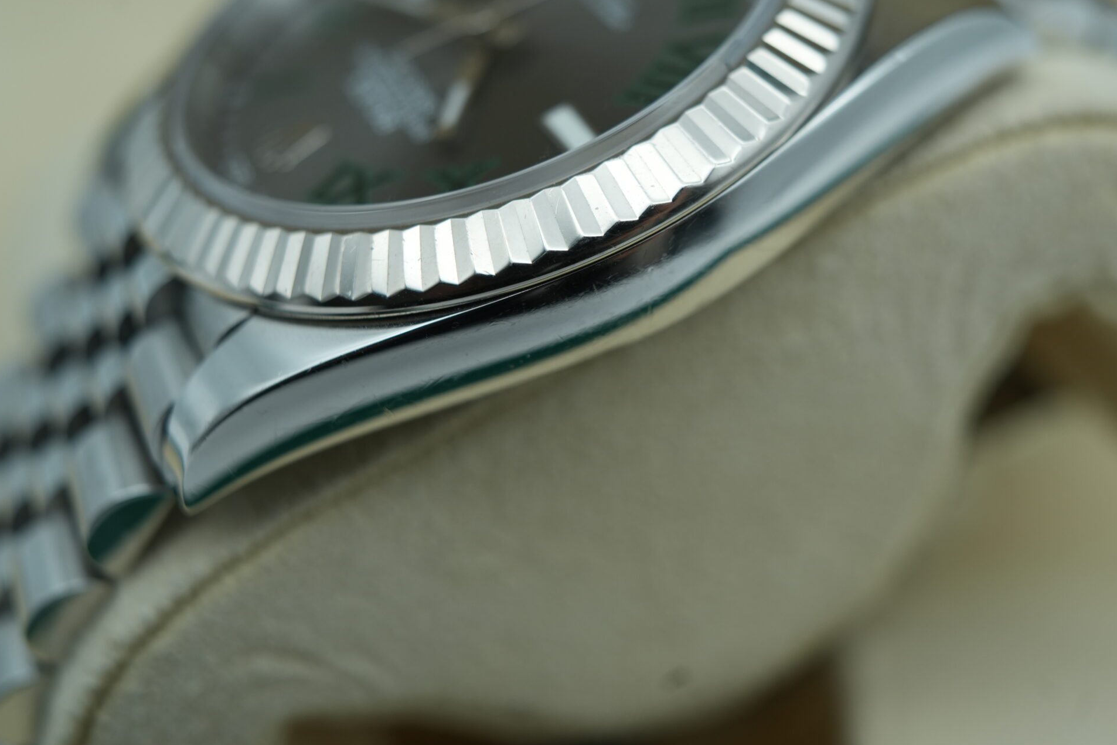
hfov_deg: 41.8
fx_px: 1458
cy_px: 268
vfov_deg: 28.5
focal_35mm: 47
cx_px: 649
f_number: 5
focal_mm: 35
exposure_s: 1/250
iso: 400
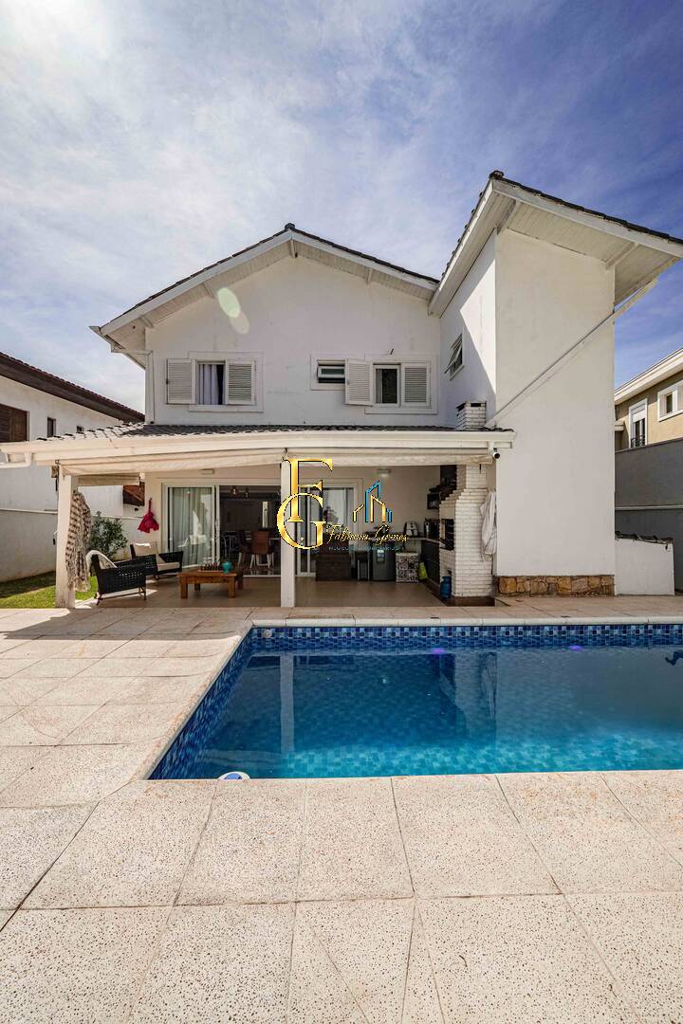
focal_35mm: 15
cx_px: 342
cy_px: 512
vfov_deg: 100.4
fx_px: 427
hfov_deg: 77.3
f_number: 5.6
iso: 50
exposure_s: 1/400
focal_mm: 10
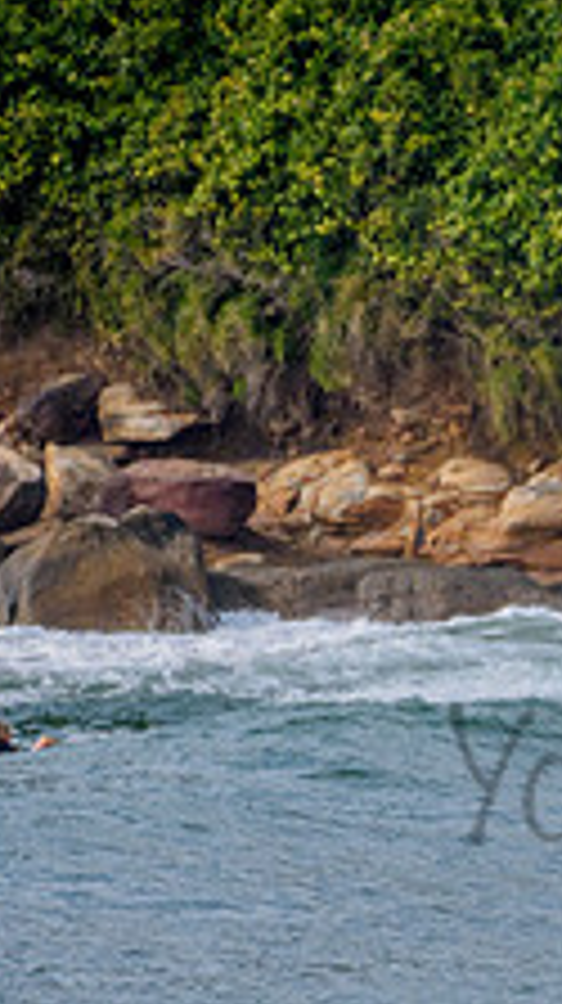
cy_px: 736
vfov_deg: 1.1
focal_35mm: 2048
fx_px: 54401
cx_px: 913
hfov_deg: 0.6
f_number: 5.6
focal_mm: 500
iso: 450
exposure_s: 1/2000
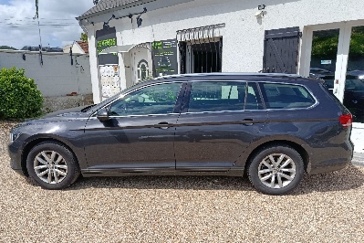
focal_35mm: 26
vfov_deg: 49.4
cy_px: 137
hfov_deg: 69.4
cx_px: 178
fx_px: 263
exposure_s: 1/681
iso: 50
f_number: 1.7
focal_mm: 5.24
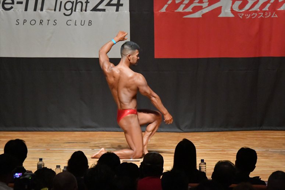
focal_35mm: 255
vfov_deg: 5.4
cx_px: 142
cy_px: 95
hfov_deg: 8.1
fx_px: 2018
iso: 12800
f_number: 5.6
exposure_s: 1/400
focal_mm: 170
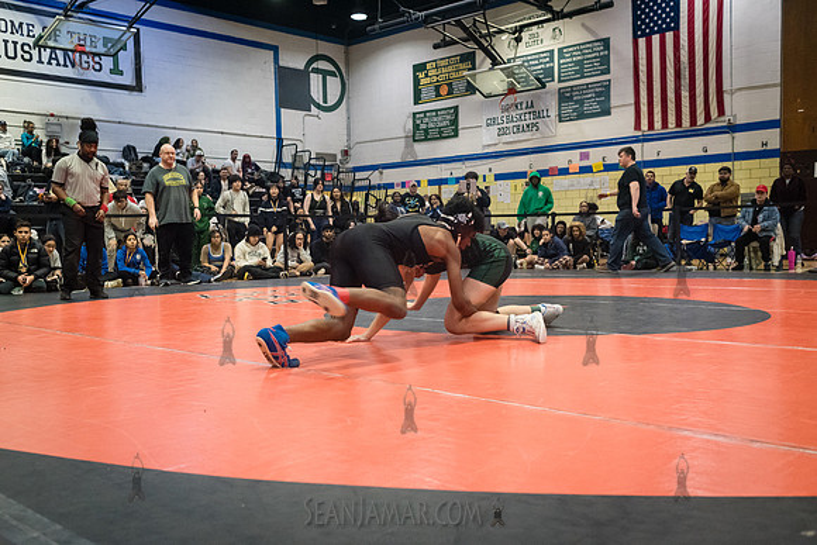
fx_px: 794
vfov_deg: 37.9
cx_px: 408
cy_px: 272
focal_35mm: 35
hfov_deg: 54.4
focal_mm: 35
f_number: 4
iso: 8000
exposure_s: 1/400
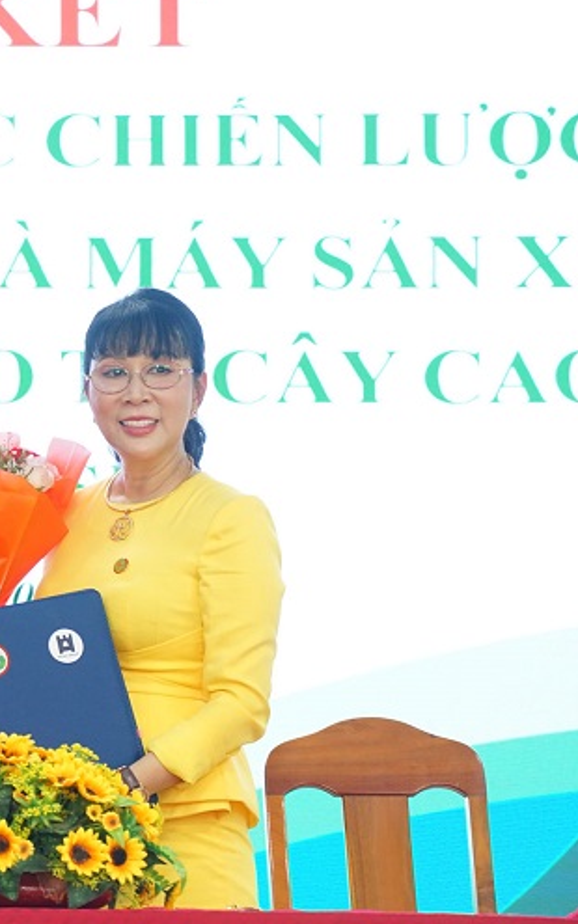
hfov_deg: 7.1
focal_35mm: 183
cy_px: 443
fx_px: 4612
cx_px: -162
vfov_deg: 11.4
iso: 1000
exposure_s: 1/15
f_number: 6.3
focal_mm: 99
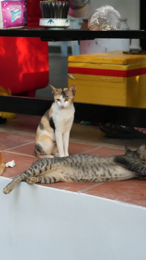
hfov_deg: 13.6
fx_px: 612
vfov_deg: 23.9
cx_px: 37
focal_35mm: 89
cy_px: 131
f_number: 4
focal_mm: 56
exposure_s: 1/60
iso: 320
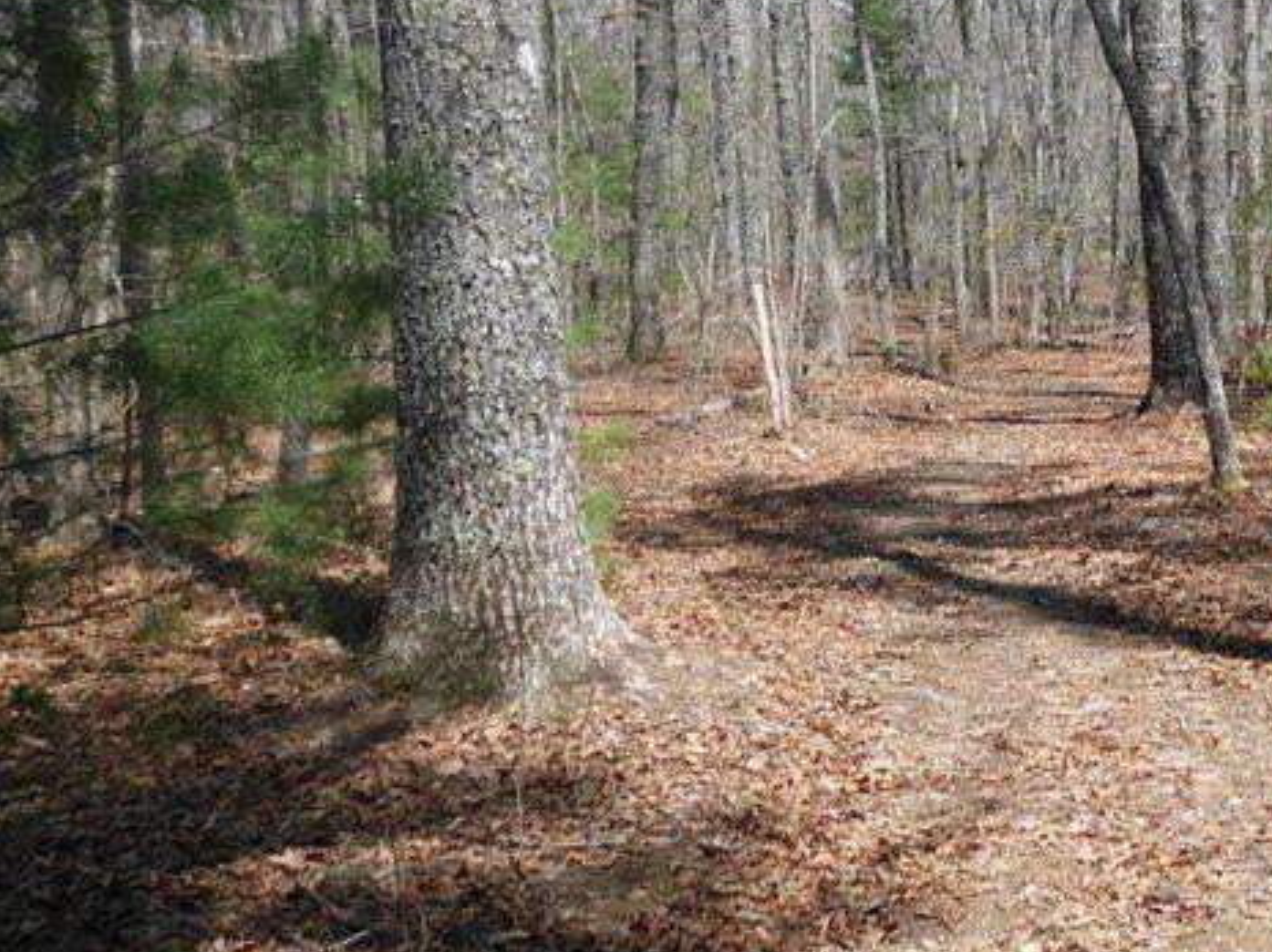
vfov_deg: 23.4
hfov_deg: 30.7
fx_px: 2276
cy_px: 263
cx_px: 960
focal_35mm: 62
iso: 100
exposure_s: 1/139
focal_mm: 6.57
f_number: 8.3
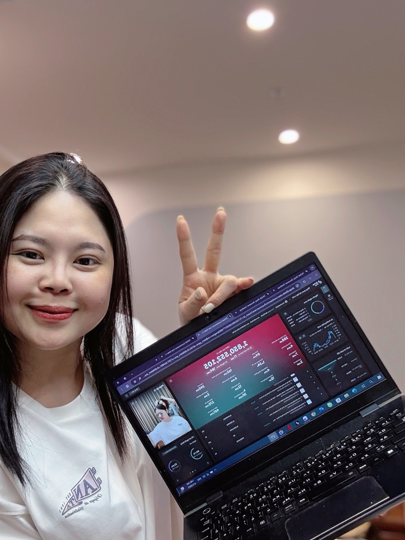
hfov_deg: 36.6
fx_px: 608
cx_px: 155
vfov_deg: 47.8
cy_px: 292
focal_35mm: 39
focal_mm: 2.69
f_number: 1.9
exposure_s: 1/50
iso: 125
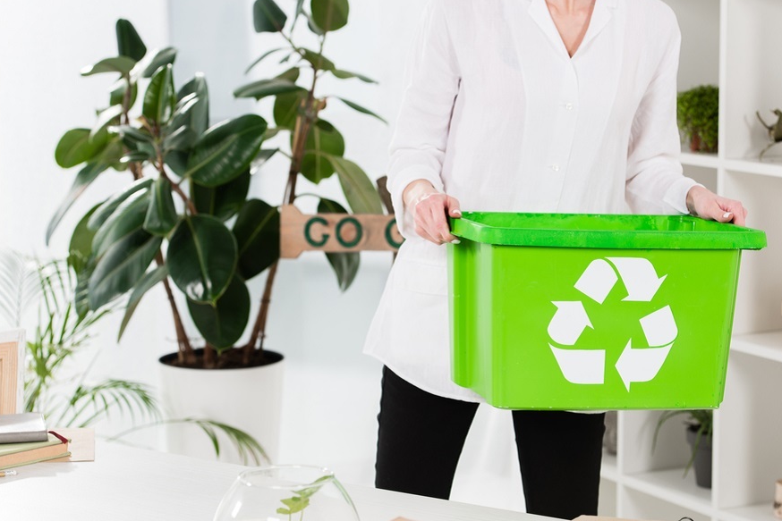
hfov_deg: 19.8
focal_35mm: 103
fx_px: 2238
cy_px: 290
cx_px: 370
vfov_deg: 13.3
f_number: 5.6
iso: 100
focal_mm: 90
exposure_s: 1/160
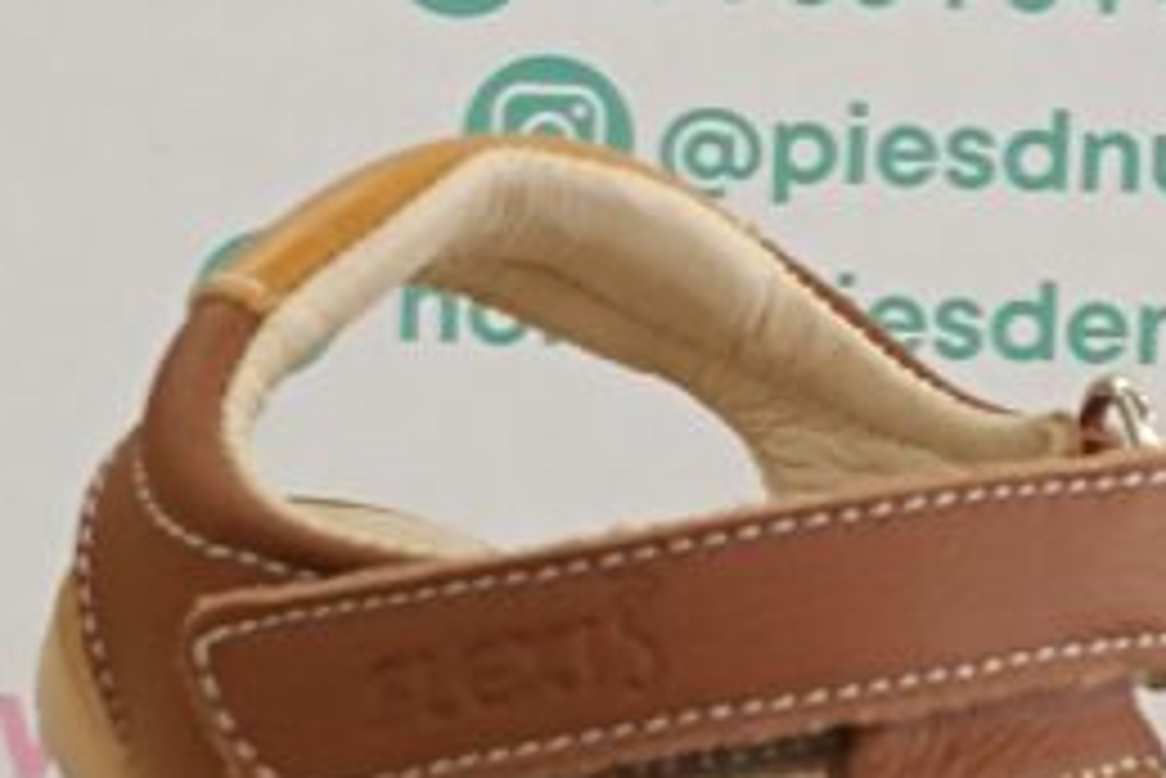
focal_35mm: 90
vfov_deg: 15.2
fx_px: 2917
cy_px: 371
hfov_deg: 22.5
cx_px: 824
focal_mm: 5.59
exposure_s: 1/101
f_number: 1.88
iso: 511
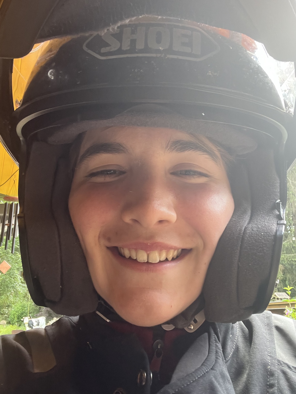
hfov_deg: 46.8
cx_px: 148
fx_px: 342
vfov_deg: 60.0
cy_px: 197
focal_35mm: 30
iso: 100
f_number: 2.2
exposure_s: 1/64
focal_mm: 2.71
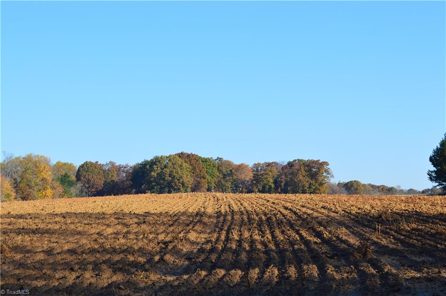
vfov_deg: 19.7
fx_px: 854
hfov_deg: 29.3
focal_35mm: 69
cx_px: 223
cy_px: 148
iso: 400
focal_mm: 46
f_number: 11
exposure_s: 1/400
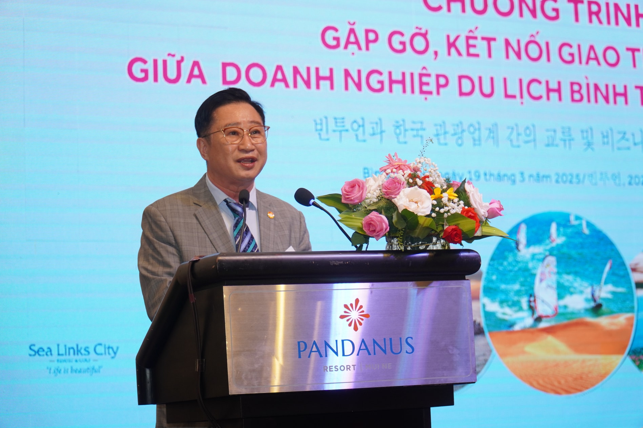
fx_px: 1679
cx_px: 320
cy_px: 215
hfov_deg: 21.7
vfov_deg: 14.5
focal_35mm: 94
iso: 400
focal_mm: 62
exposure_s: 1/125
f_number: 4
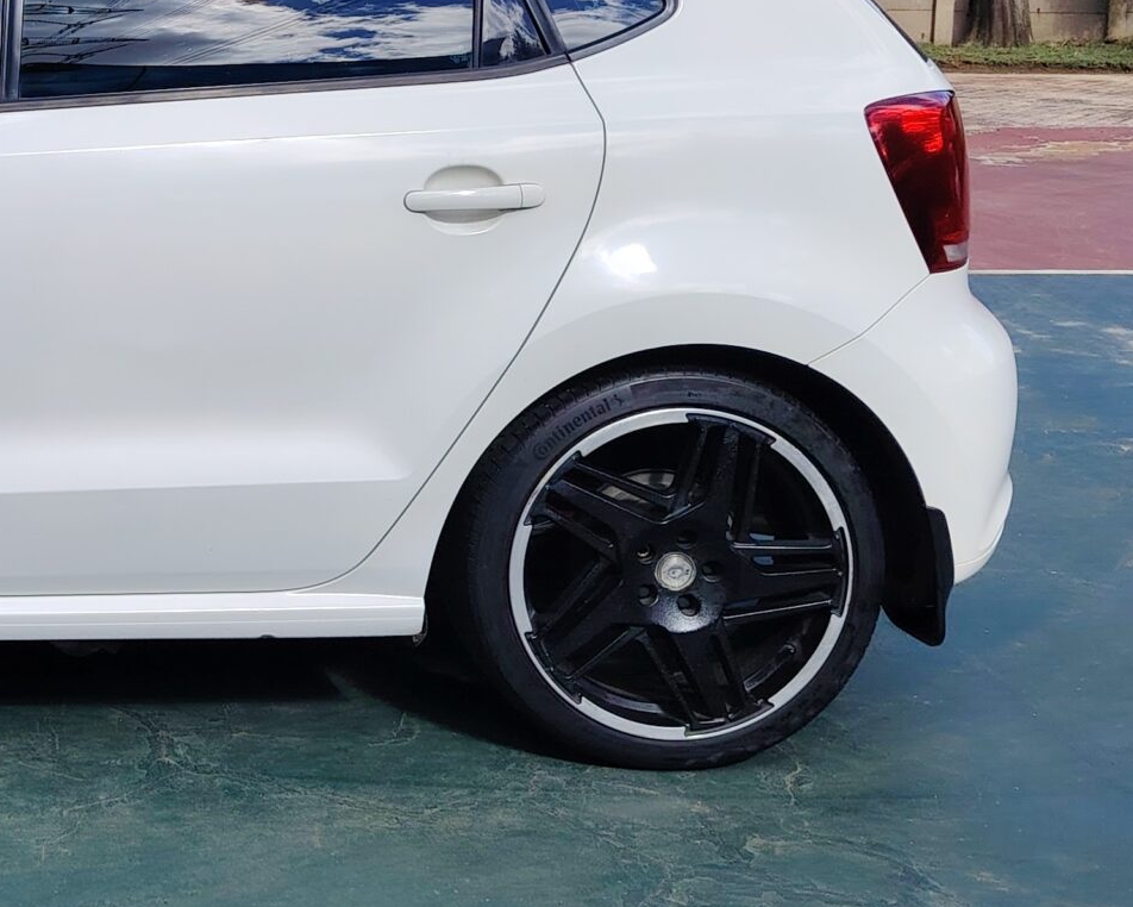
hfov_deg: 26.9
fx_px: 2113
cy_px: 121
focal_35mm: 63
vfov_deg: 23.7
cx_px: -188
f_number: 1.75
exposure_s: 1/552
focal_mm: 5.25
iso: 100
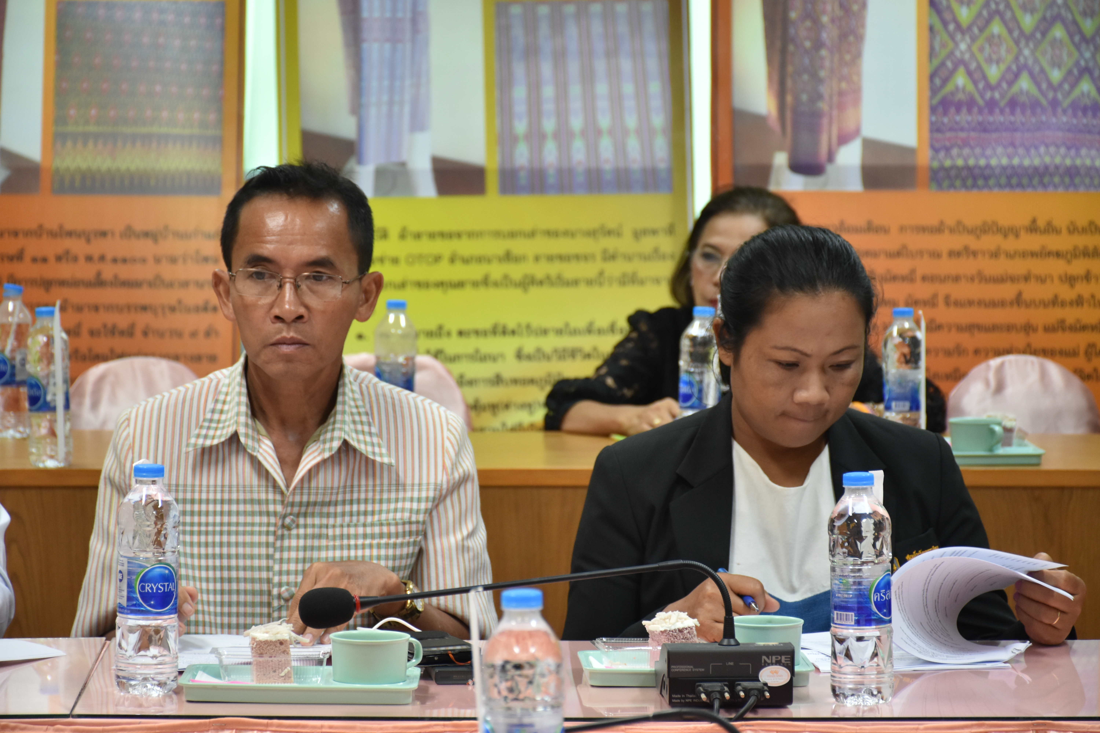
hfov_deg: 14.4
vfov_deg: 9.6
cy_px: 366
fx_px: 4354
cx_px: 550
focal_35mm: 142
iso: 800
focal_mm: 95
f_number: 5.3
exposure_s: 1/50
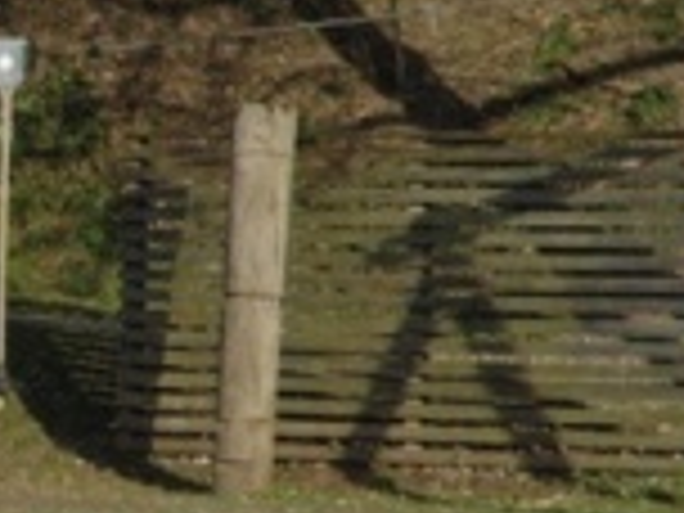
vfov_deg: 3.5
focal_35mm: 425
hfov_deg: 4.6
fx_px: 8398
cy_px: 243
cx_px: -693
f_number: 14
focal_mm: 70
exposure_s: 1/800
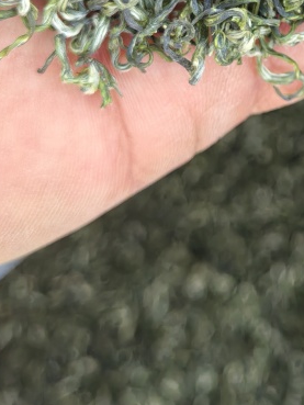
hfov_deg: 18.2
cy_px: -32
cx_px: 336
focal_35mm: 78
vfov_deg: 23.6
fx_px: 913
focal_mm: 5.52
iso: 160
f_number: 1.9
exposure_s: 1/452
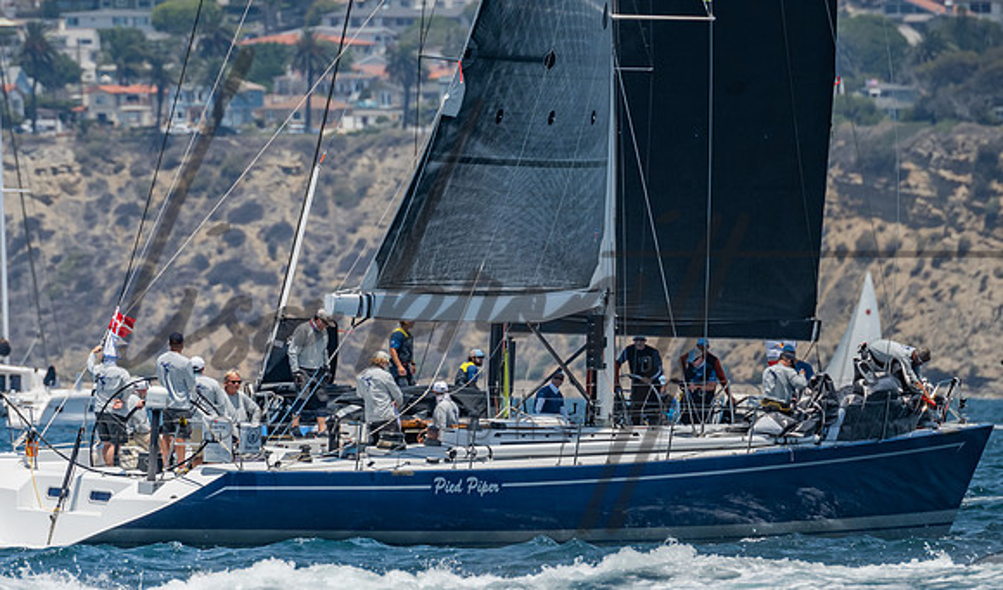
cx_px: 326
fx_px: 21139
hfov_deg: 2.7
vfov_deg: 1.6
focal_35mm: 786
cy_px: 281
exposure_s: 1/1600
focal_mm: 400
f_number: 5.6
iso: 320
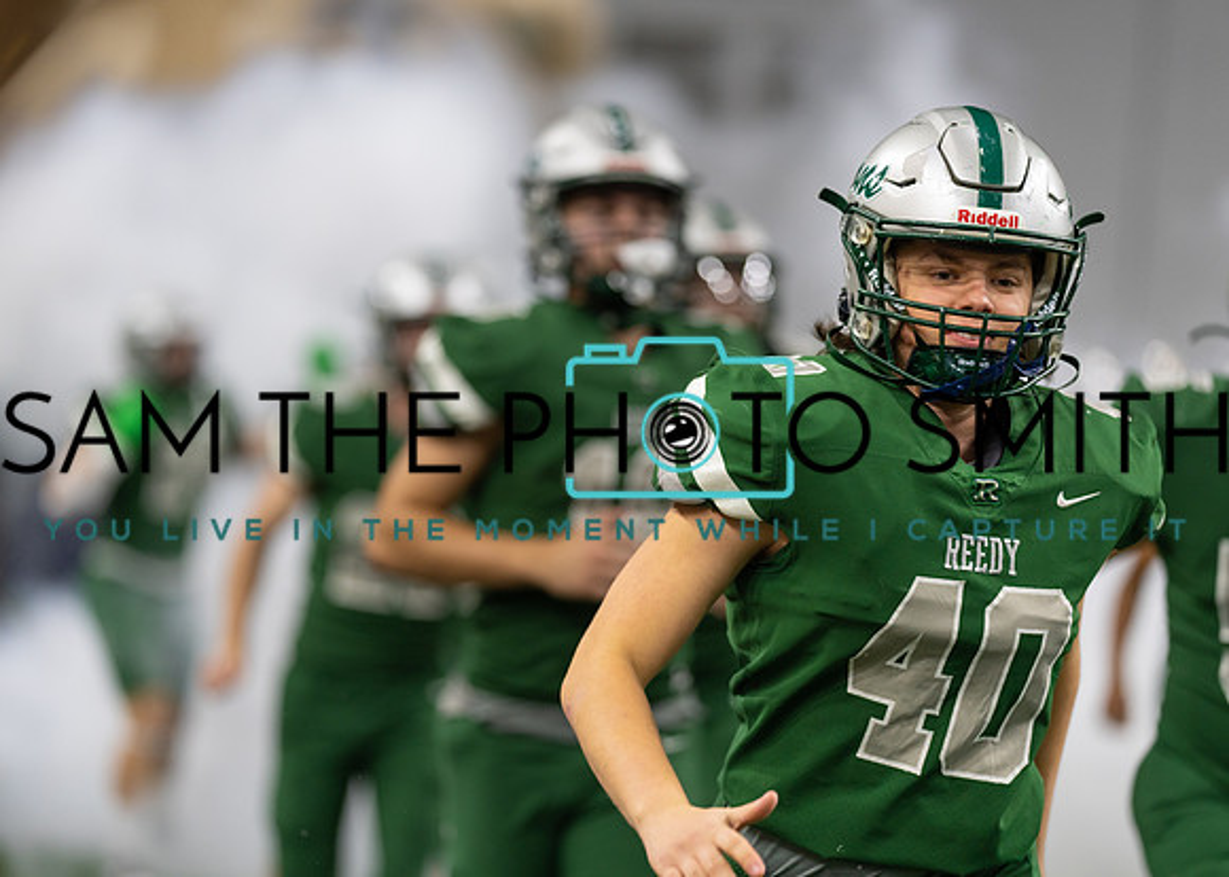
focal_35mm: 141
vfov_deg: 10.2
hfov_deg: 14.2
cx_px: 614
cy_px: 438
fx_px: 4936
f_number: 1.8
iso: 1000
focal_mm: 135
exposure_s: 1/1000
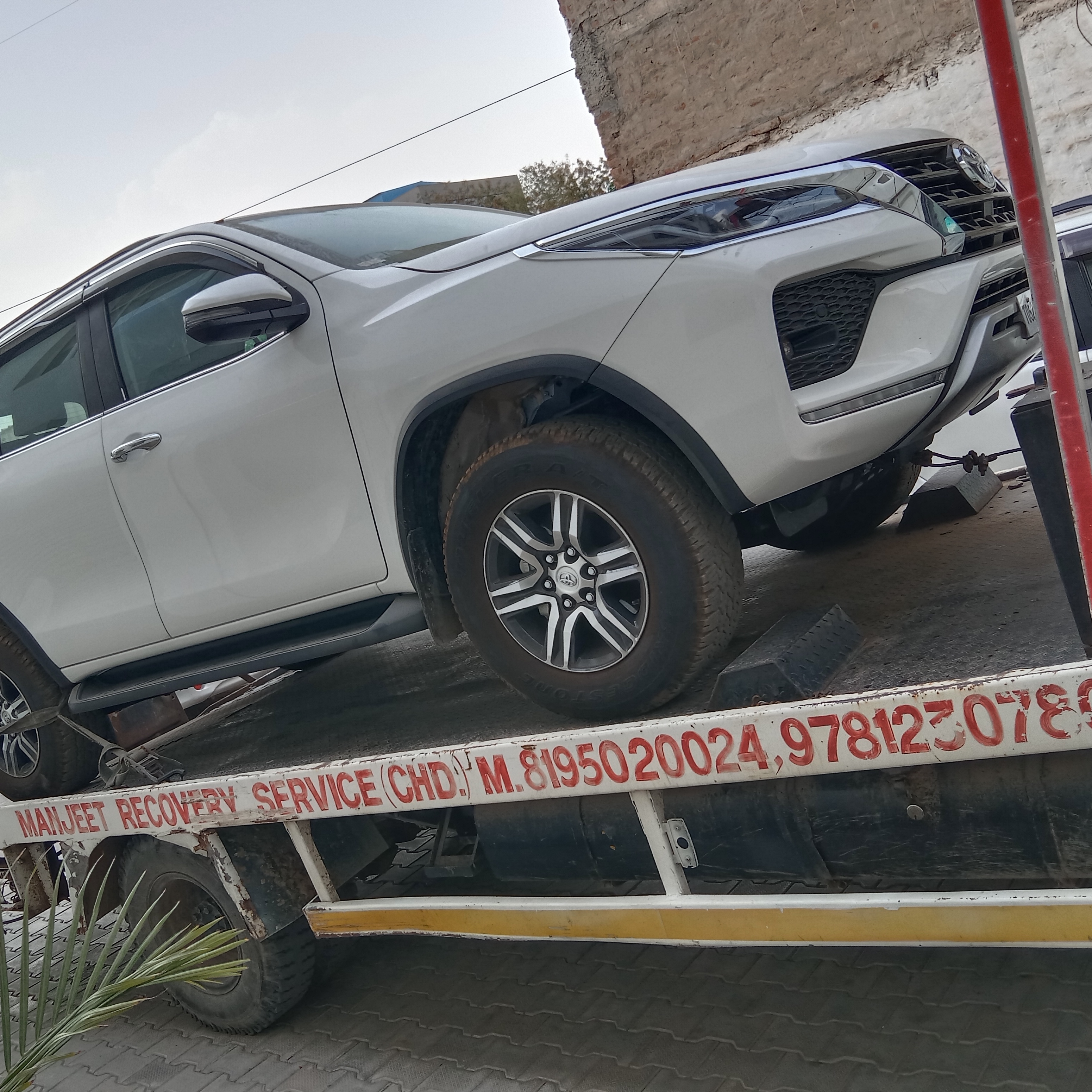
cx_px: 440
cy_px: 544
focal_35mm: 32
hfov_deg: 50.8
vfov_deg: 51.1
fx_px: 1142
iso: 100
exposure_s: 1/144
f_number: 2.2
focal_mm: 3.65
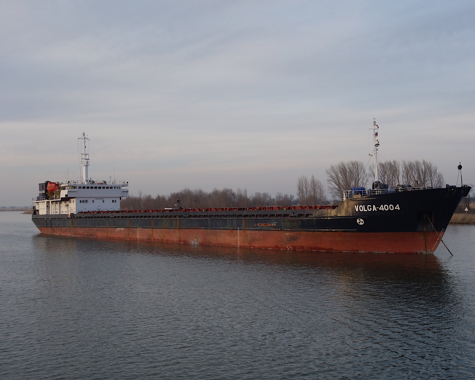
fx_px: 703
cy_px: 191
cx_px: 254
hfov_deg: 37.3
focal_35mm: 50
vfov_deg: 30.2
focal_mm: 16.2
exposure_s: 1/160
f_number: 5.6
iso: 125
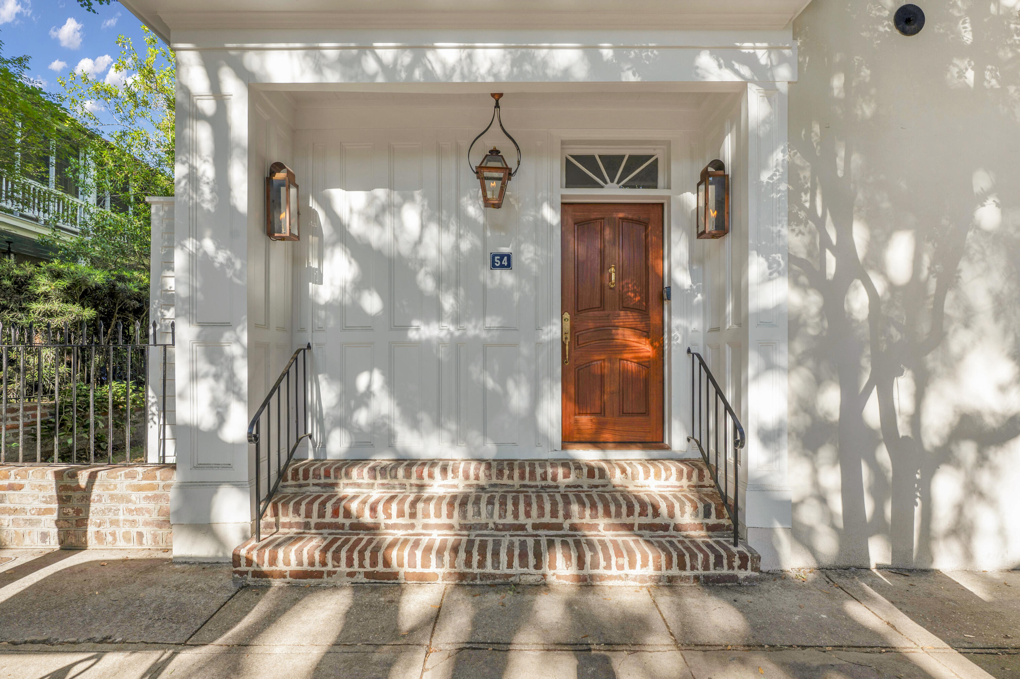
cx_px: 510
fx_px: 453
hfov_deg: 96.8
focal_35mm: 16
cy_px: 340
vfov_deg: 73.7
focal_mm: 16
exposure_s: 1/125
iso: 125
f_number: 7.1
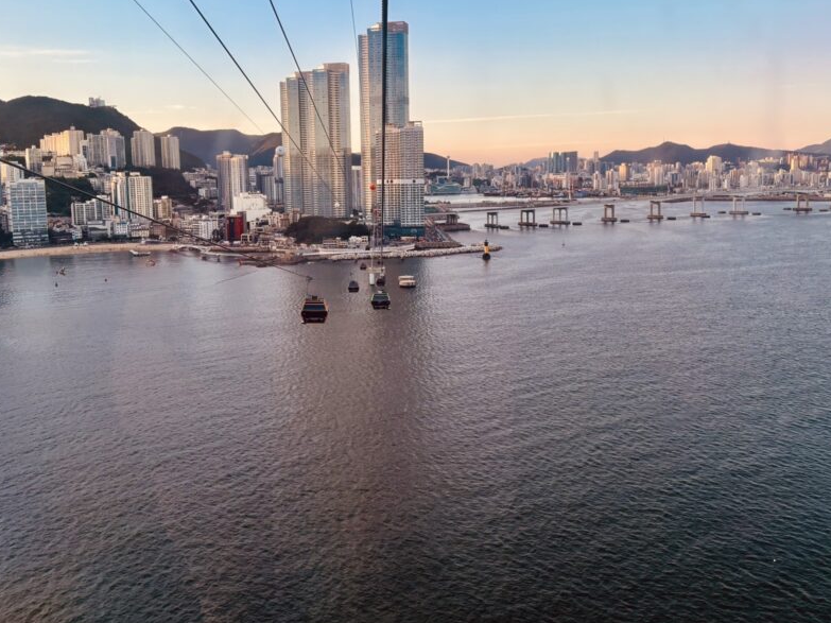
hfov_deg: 54.0
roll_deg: +0.7
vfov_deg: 41.6
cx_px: 400
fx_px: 816
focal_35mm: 34
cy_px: 259
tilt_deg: -5.6
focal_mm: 5.96
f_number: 1.6
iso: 50
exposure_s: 1/360
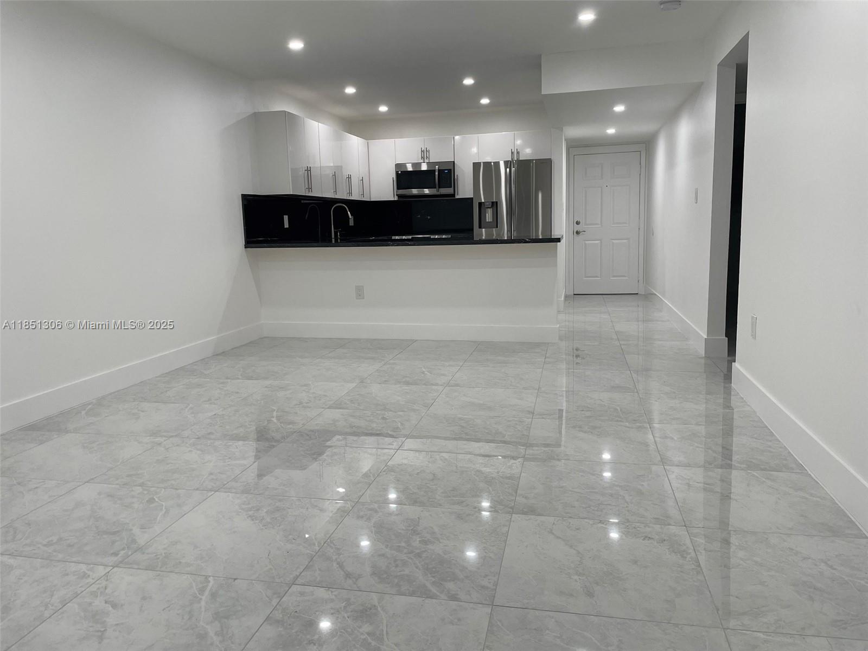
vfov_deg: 53.1
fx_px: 652
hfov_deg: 67.3
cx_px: 434
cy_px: 326
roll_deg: +1.7
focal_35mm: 26
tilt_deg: -9.0
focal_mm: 4.2
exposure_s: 1/120
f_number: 1.6
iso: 64
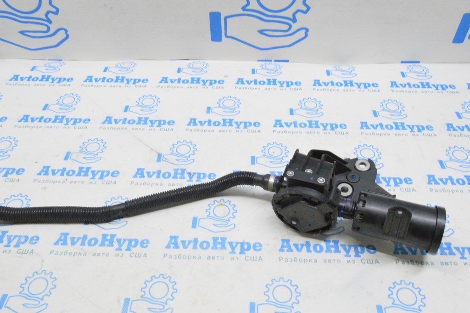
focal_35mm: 33
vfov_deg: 39.9
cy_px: 156
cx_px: 235
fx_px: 430
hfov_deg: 57.3
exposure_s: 1/20
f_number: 20
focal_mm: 22
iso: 6400
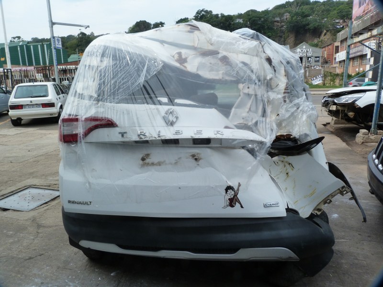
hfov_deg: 69.4
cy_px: 144
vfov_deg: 54.9
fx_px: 277
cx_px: 192
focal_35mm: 25
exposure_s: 1/200
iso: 125
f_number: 5.6
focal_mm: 4.5
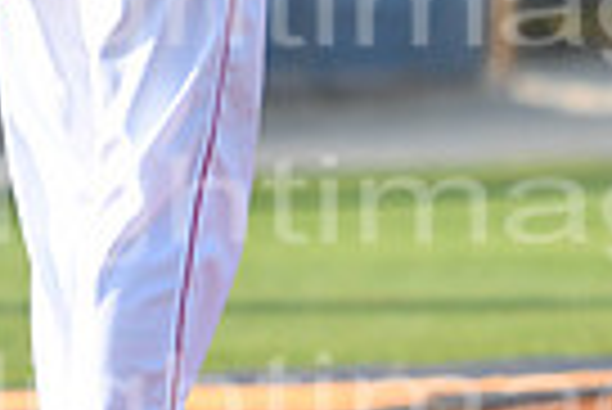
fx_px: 16884
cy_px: -282
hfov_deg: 2.1
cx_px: 238
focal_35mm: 992
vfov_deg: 1.4
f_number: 2.8
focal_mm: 155
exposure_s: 1/800
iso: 100
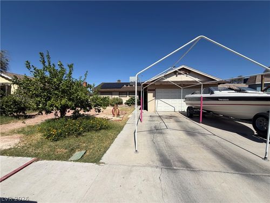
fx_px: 109
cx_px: 135
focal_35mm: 14
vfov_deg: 85.7
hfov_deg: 102.1
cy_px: 102
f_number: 2.2
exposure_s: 1/1399
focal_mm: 2.22
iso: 20
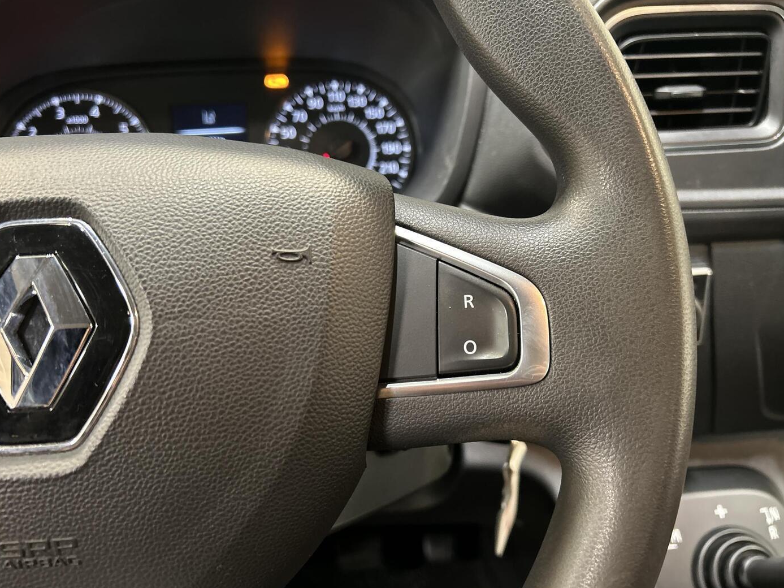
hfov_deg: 65.3
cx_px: 381
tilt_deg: -33.8
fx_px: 611
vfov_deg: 51.3
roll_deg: +1.7
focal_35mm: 27
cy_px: 303
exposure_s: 1/33
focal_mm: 5.7
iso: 400
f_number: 1.5
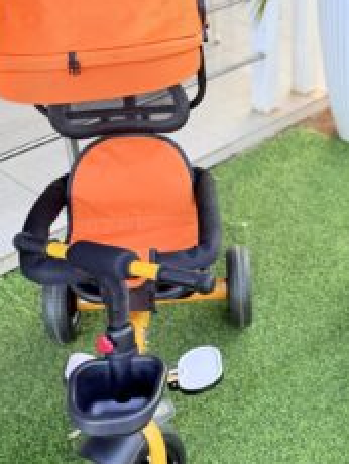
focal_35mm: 50
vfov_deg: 38.0
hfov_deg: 28.1
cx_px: 315
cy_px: 182
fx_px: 671
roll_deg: -3.1
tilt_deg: -31.8
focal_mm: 6.76
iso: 64
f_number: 1.78
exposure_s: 1/207
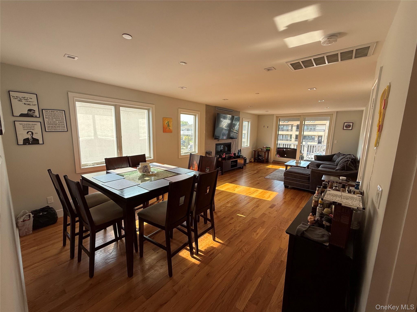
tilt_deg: -8.9
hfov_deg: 102.1
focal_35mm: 14
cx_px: 208
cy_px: 156
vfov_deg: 85.7
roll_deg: -1.4
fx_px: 169
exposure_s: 1/189
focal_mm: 2.22
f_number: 2.2
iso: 64
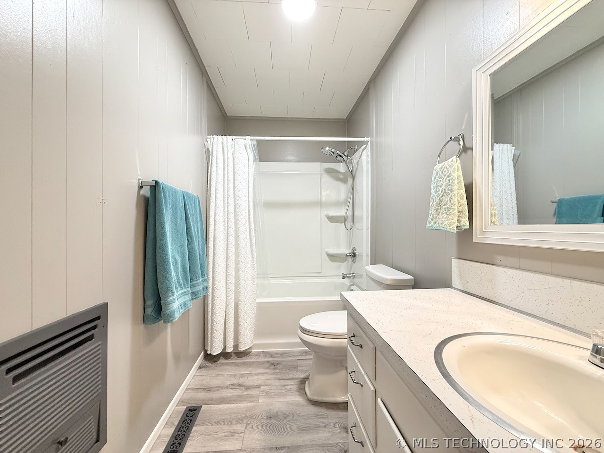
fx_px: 244
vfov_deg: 85.7
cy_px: 226
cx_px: 302
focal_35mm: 14
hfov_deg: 102.1
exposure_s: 1/60
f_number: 2.2
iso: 250
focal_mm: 2.22
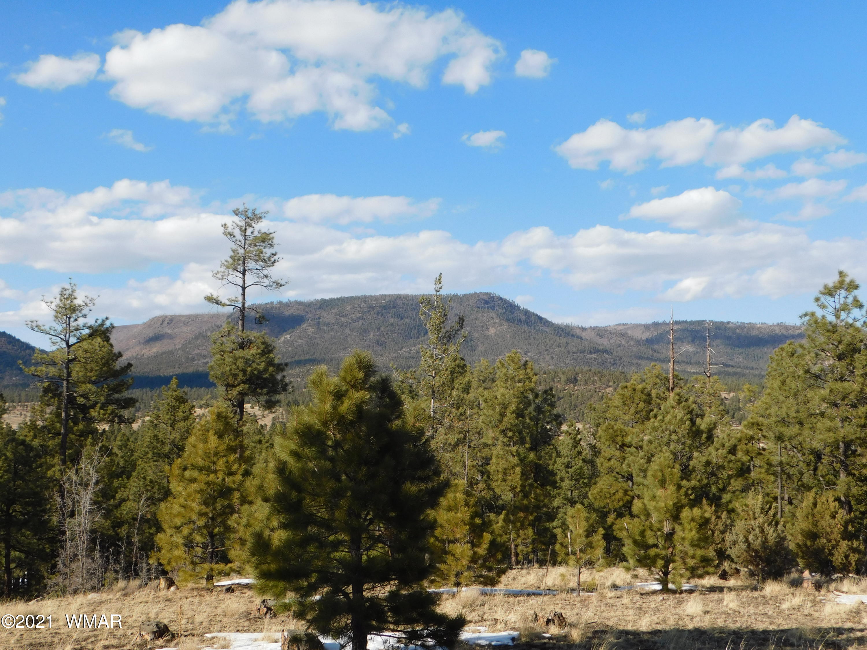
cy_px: 325
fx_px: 1002
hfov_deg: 46.8
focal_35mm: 40
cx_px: 434
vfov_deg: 36.0
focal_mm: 7.1
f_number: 3.6
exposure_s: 1/1000
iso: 125
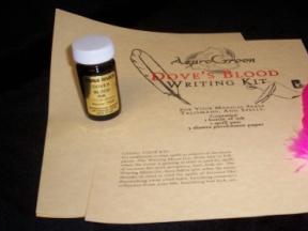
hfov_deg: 33.8
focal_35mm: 56
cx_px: 224
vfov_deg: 26.1
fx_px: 498
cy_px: 128
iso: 140
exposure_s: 1/64
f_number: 4.5
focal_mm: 5.9
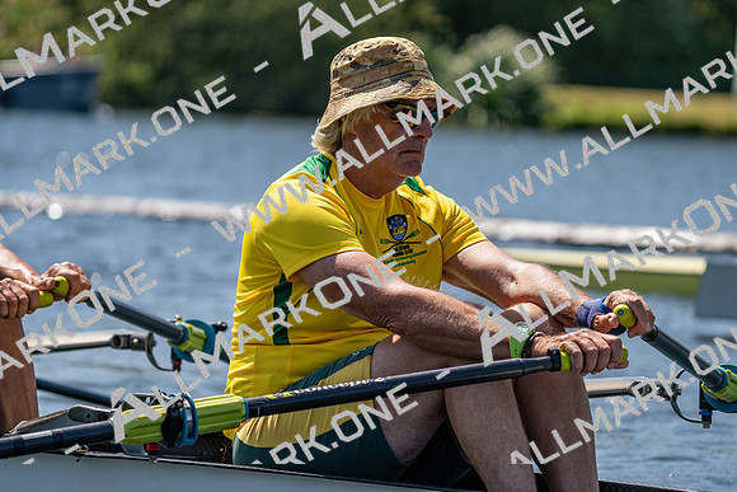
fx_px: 5447
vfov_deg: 5.2
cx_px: 368
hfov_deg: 7.7
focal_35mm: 266
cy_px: 246
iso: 250
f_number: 5.6
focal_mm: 266
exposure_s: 1/2000
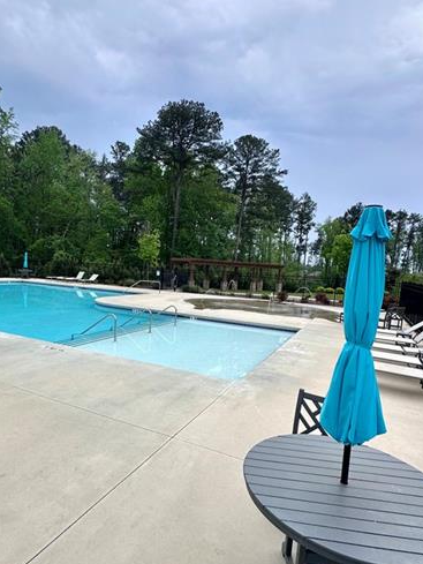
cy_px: 304
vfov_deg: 76.2
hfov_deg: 60.8
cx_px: 180
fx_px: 358
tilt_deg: -5.2
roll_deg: -3.7
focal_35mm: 22
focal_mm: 2.22
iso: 50
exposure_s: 1/812
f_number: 2.2
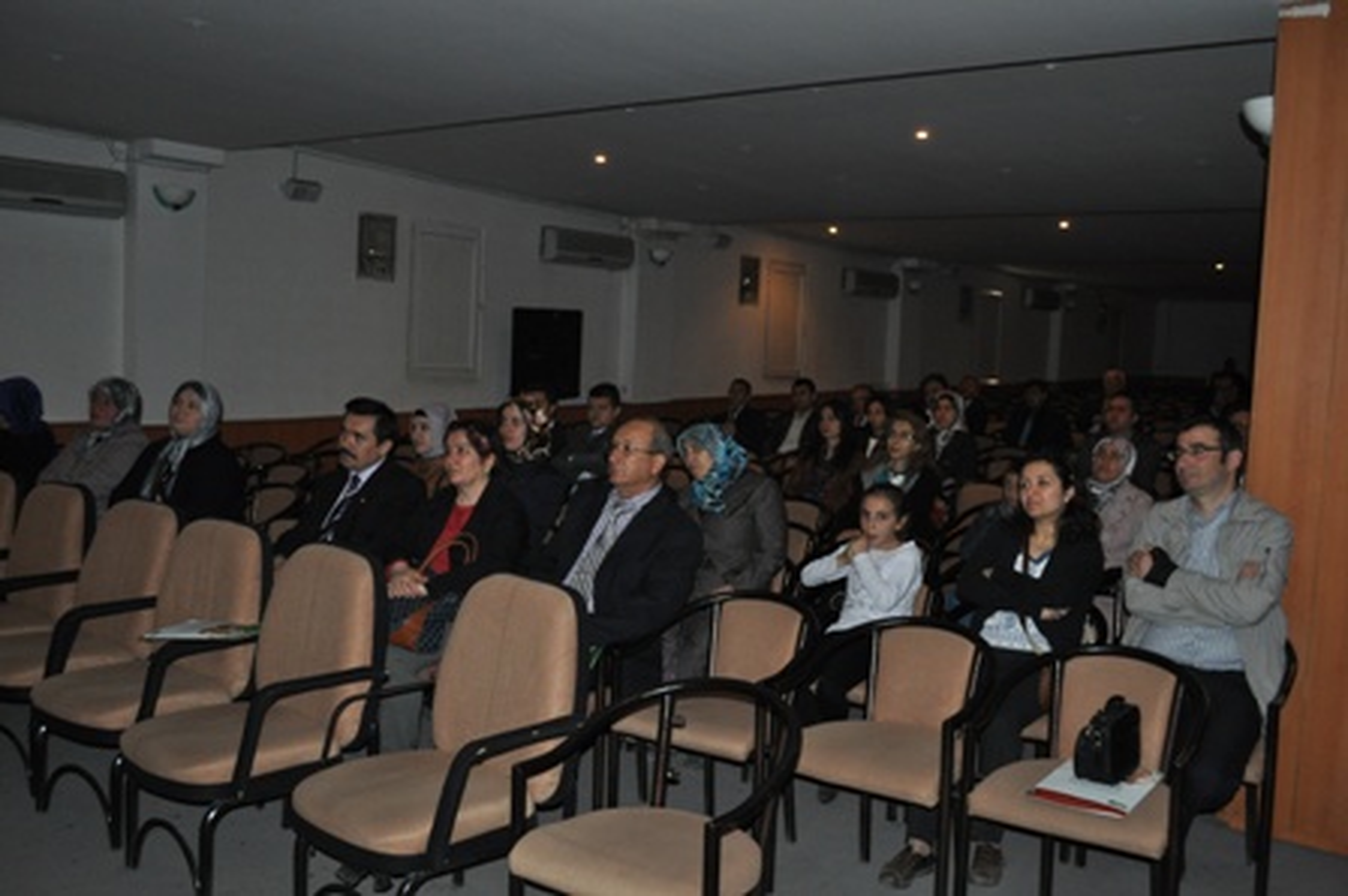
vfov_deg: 39.9
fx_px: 1235
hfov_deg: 57.3
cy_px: 448
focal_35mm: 33
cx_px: 674
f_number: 4
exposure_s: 1/60
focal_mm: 22
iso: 800
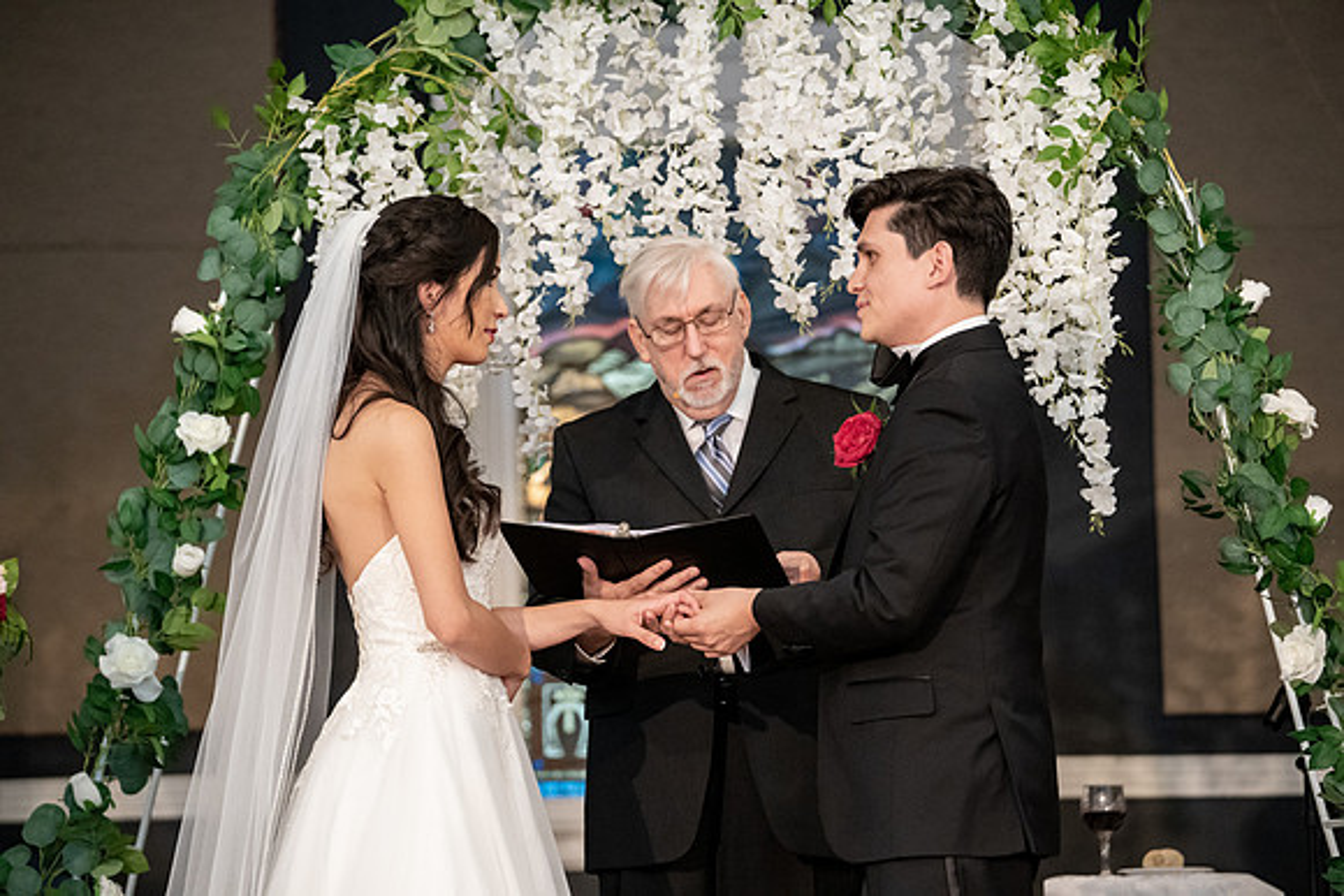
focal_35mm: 138
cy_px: 448
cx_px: 672
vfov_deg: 9.9
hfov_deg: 14.9
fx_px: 5153
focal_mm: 138
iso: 8000
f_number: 4
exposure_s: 1/200
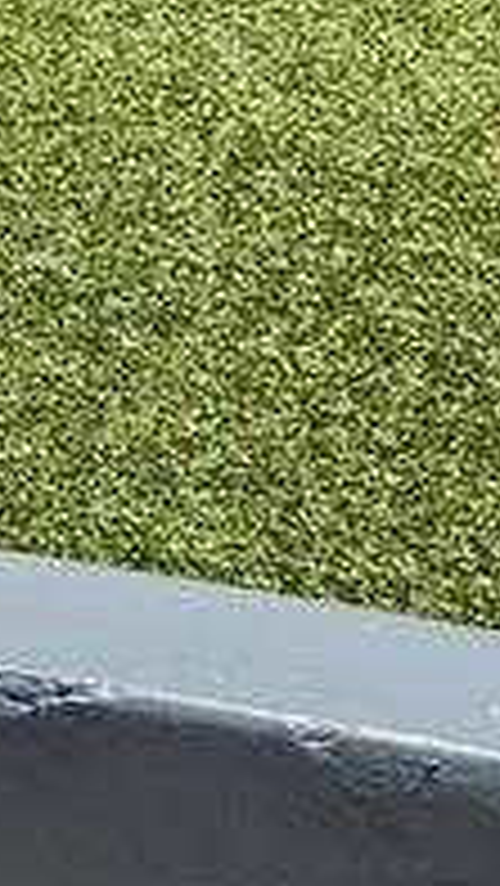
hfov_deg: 4.9
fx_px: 4779
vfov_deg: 10.0
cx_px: -2054
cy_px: -720
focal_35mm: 203
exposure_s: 1/989
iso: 20
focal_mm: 5.4
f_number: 1.8
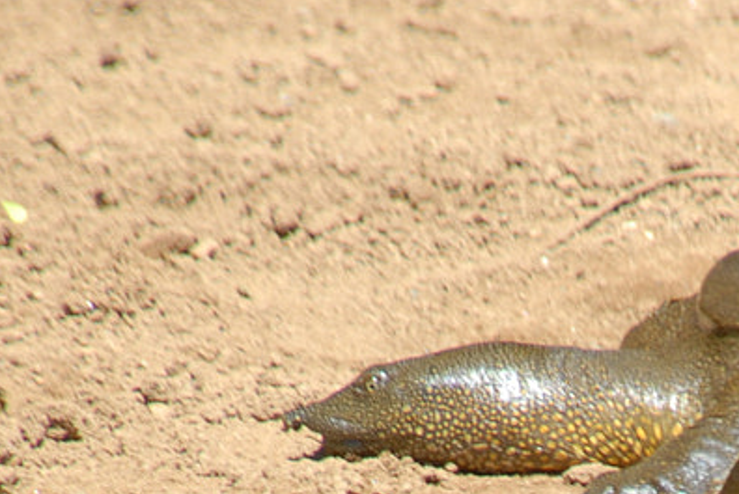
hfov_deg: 1.1
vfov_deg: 0.8
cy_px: 739
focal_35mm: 1818
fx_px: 37360
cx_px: 784
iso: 100
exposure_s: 1/100
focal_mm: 300
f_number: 7.1
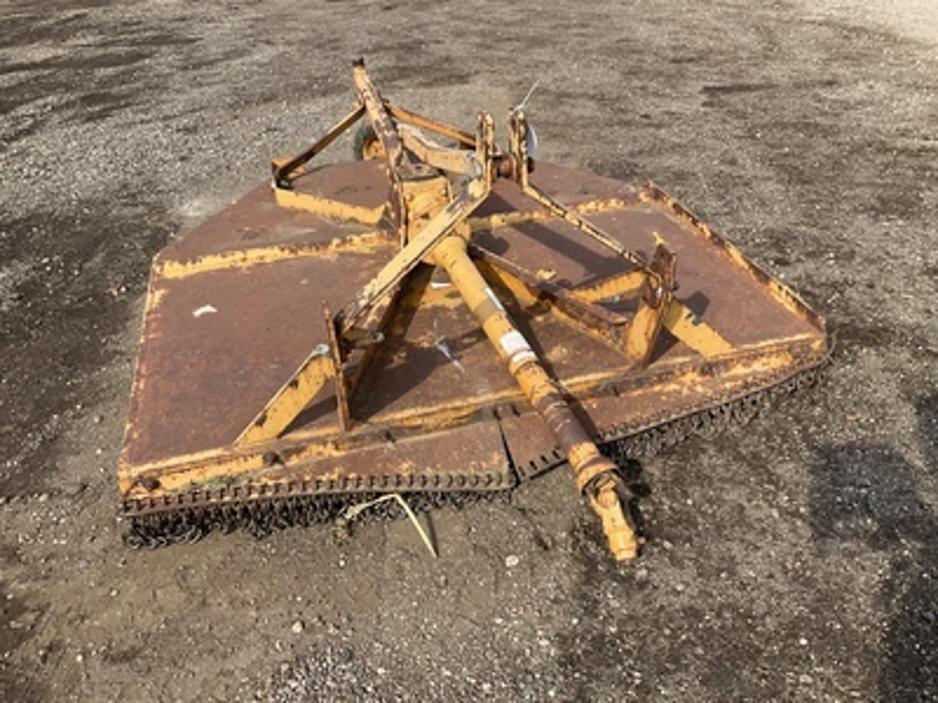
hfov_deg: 61.7
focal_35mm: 29
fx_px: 786
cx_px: 469
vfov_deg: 48.2
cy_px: 352
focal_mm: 3
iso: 25
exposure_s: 1/912
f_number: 1.8
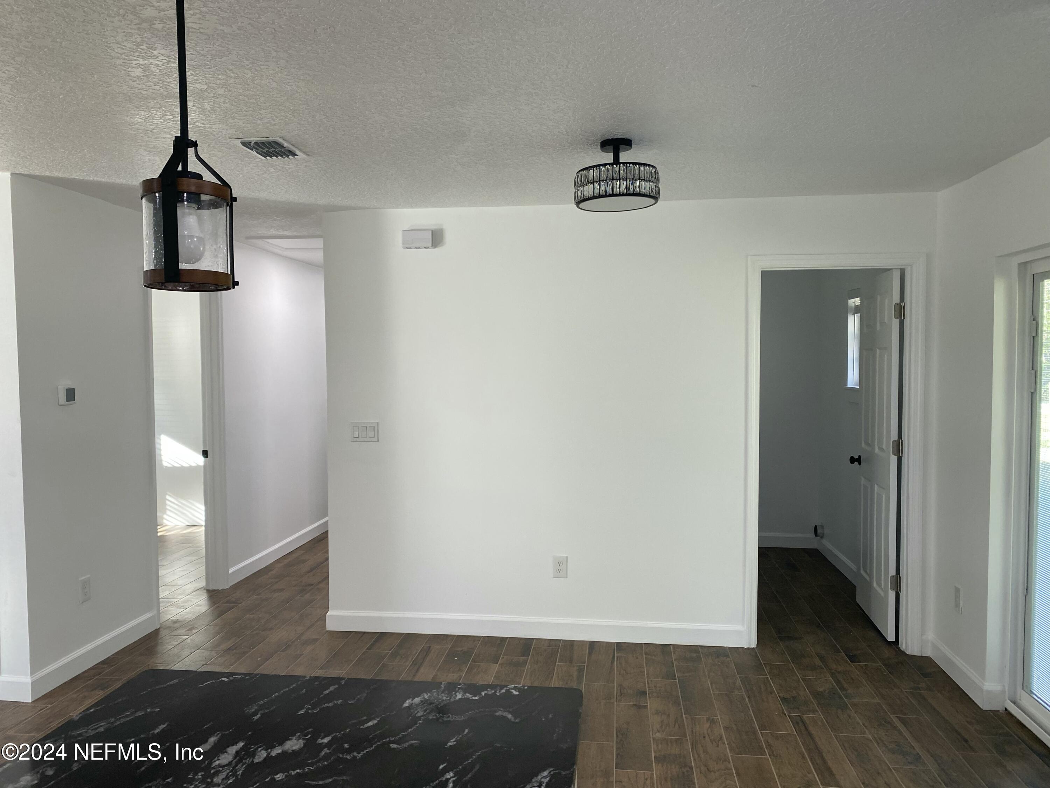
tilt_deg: -2.9
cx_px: 525
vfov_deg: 53.1
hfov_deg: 67.3
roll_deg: -0.3
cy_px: 394
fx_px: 789
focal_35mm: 26
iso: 125
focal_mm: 4.25
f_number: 1.8
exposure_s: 1/120
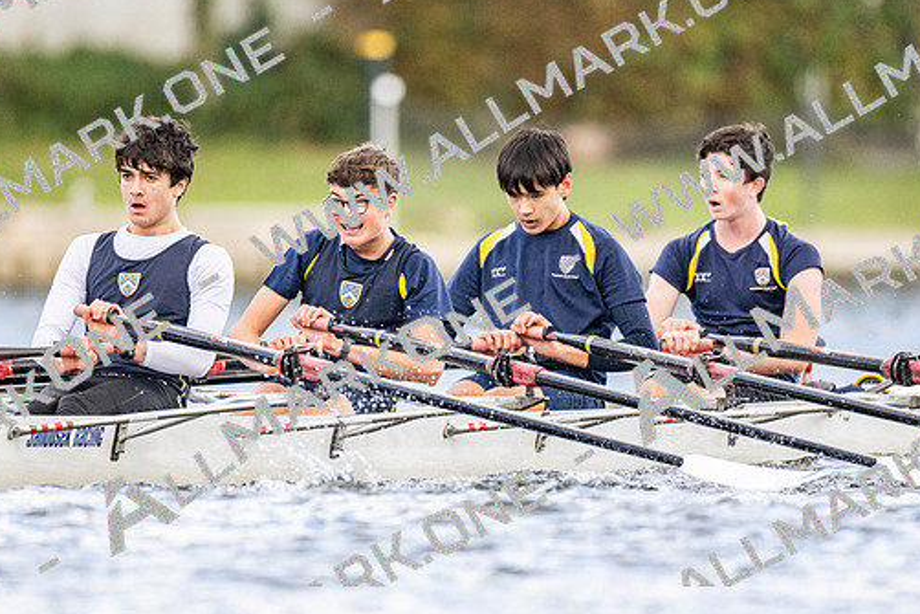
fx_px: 26584
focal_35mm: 1040
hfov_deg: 2.0
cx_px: 476
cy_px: 272
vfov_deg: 1.3
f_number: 4
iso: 1100
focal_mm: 600
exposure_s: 1/2500
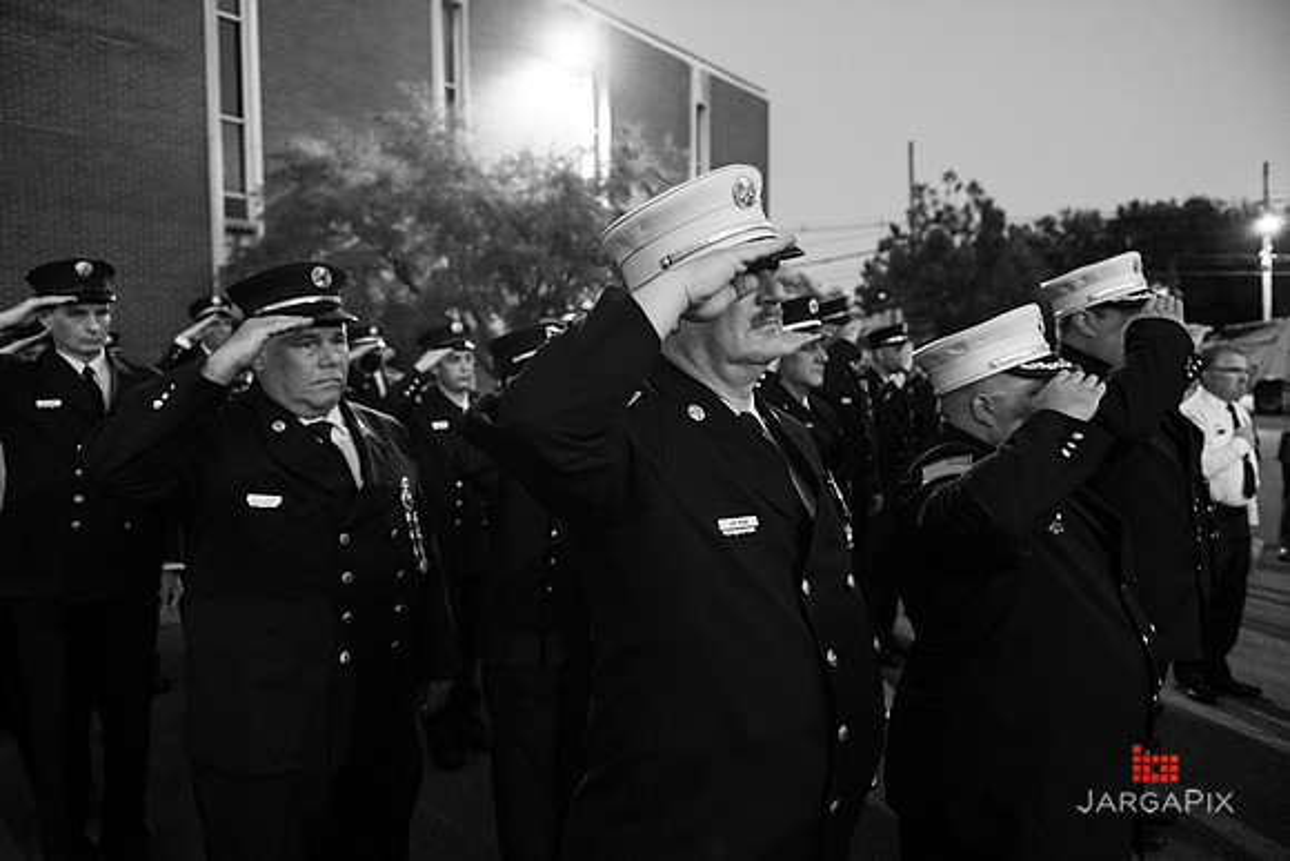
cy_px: 430
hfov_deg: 73.7
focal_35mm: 24
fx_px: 860
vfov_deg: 53.2
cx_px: 645
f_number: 3.2
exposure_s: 1/50
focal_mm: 24
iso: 6400
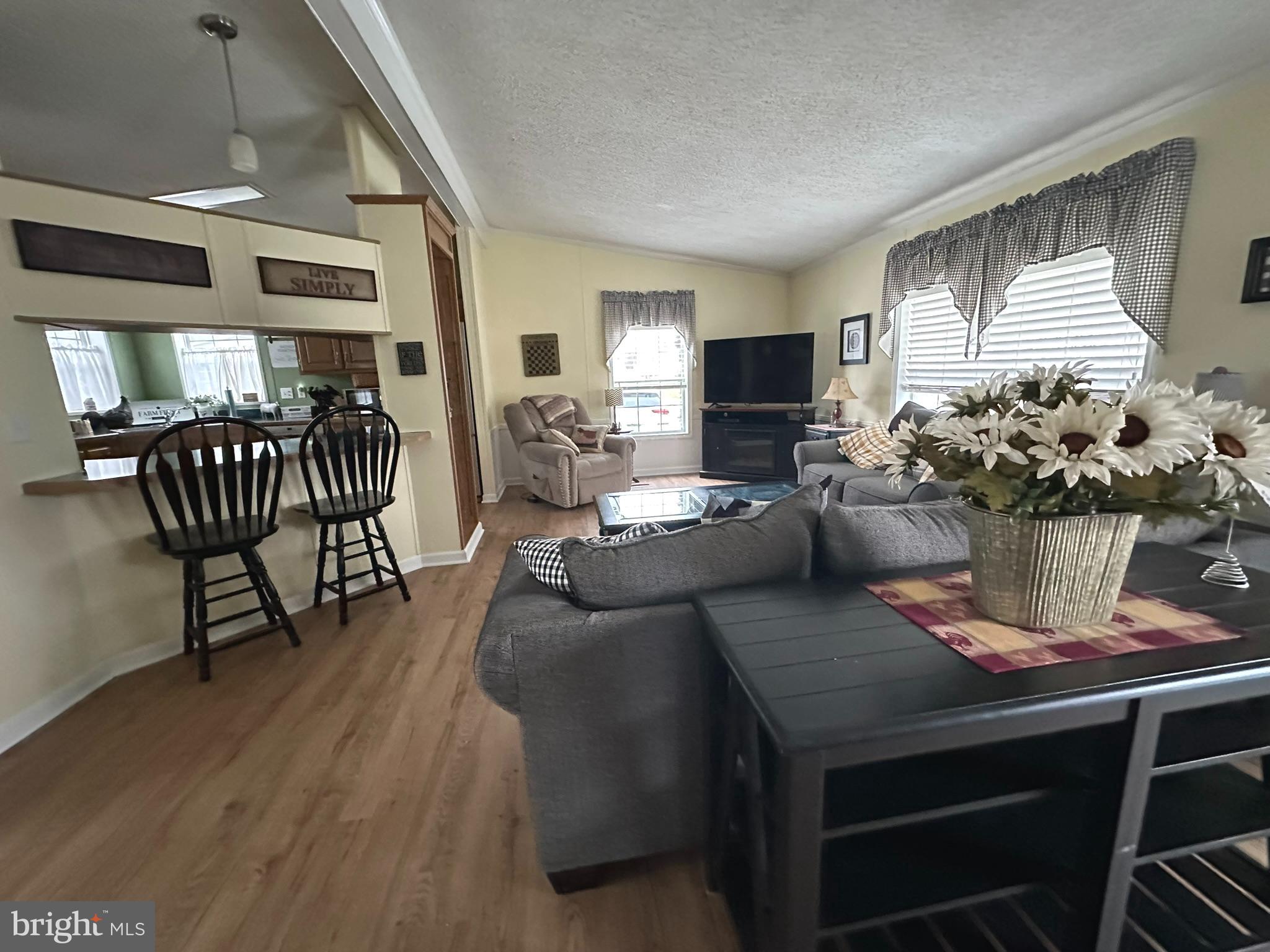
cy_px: 476
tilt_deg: -11.9
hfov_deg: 102.1
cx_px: 635
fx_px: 514
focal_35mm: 14
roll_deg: +2.1
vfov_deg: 85.7
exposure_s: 1/60
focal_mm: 2.22
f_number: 2.2
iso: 1250
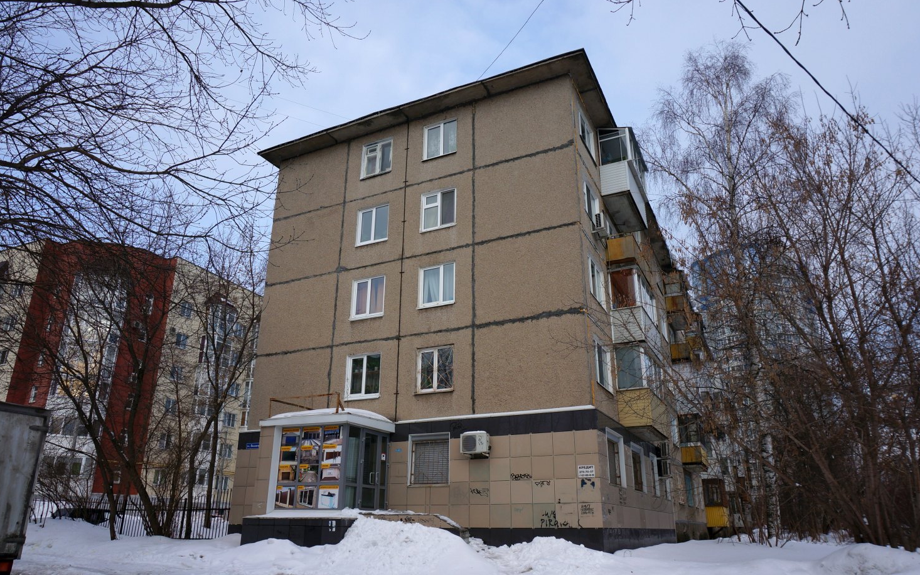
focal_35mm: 25
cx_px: 458
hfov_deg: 72.6
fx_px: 627
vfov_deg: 49.2
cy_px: 305
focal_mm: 16
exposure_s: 1/80
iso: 100
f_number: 9
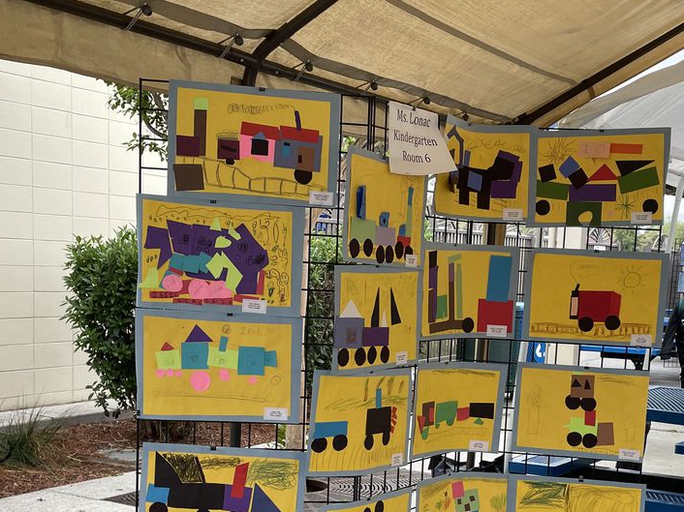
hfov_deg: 34.1
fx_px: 1106
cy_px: 422
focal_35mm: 56
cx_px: 438
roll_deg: -2.9
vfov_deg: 25.6
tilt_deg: -8.5
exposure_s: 1/520
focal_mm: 4.2
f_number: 1.6
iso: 32
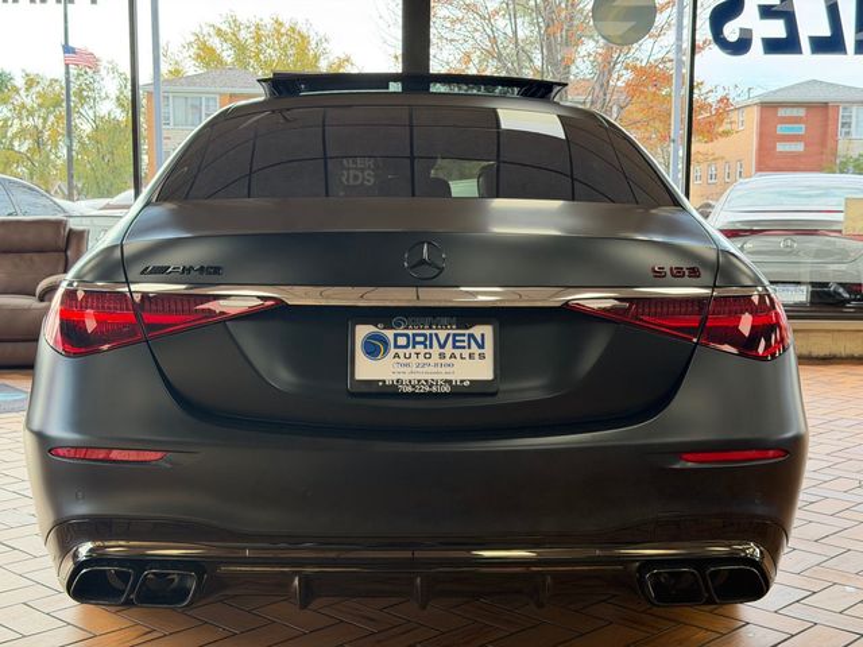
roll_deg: -0.5
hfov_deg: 39.7
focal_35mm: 48
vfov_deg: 30.3
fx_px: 1197
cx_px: 432
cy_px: 324
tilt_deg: -5.6
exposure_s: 1/216
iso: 125
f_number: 1.78
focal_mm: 6.76
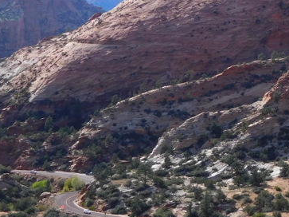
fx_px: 860
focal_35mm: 103
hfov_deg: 18.2
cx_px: 340
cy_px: -65
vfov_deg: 13.8
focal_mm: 6.2
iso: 125
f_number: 3.8
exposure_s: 1/800
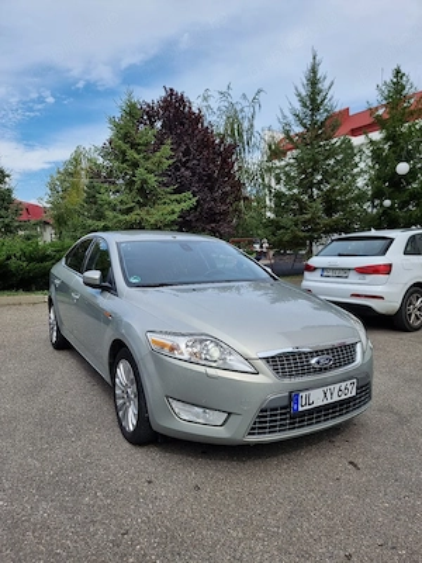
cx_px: 211
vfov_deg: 71.6
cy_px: 282
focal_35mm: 24
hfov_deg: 56.8
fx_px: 390
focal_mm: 6.7
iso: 50
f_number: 1.8
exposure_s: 1/1250
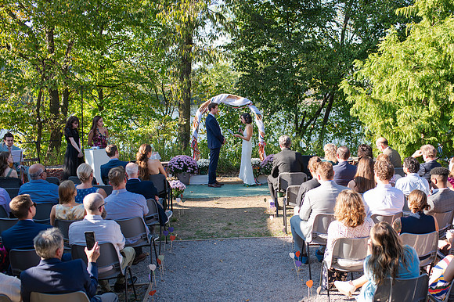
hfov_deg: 47.3
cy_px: 176
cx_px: 265
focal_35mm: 41
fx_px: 516
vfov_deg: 32.6
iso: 320
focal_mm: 35
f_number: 3.5
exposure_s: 1/1000
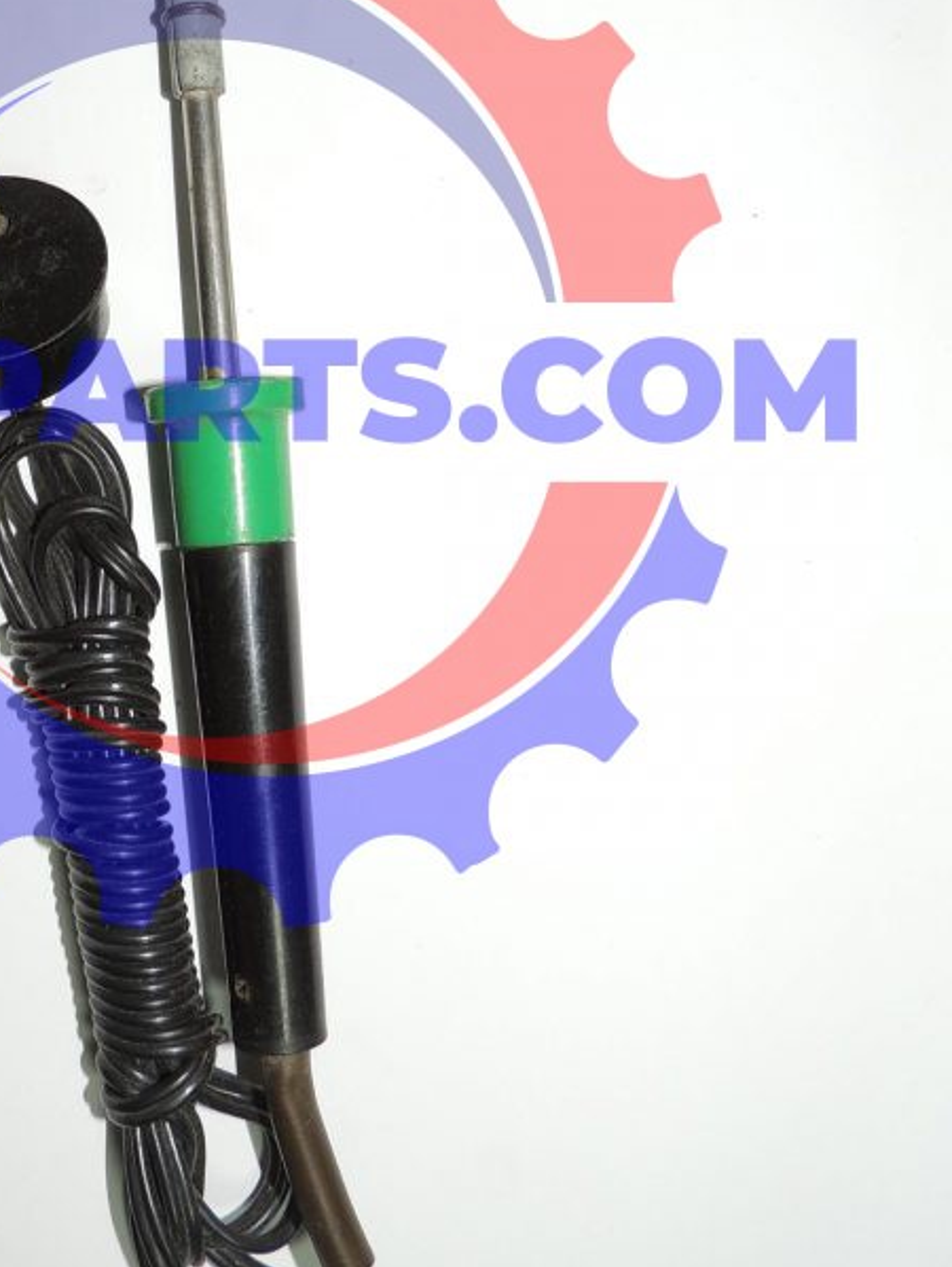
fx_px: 1502
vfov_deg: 44.9
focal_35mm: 41
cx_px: 207
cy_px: 391
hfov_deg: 34.2
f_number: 3
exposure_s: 1/25
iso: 100
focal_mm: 4.3
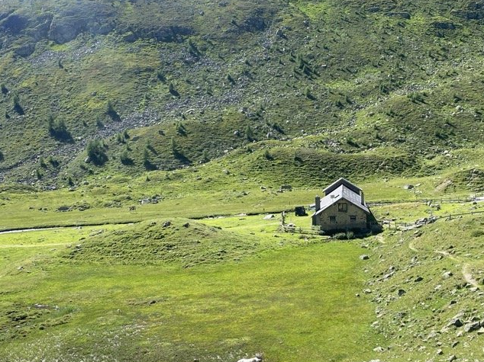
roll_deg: +1.8
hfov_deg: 44.1
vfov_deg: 34.2
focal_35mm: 42
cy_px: 224
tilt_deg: -4.5
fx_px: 587
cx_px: 328
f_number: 1.8
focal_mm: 4.25
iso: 32
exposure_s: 1/1258
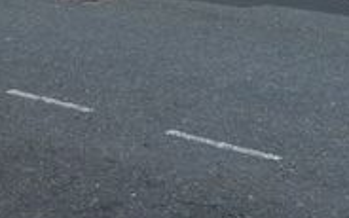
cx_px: 290
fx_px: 951
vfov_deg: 11.3
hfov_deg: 20.5
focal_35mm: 100
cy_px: -267
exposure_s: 1/50
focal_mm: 4.1
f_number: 3.3
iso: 80
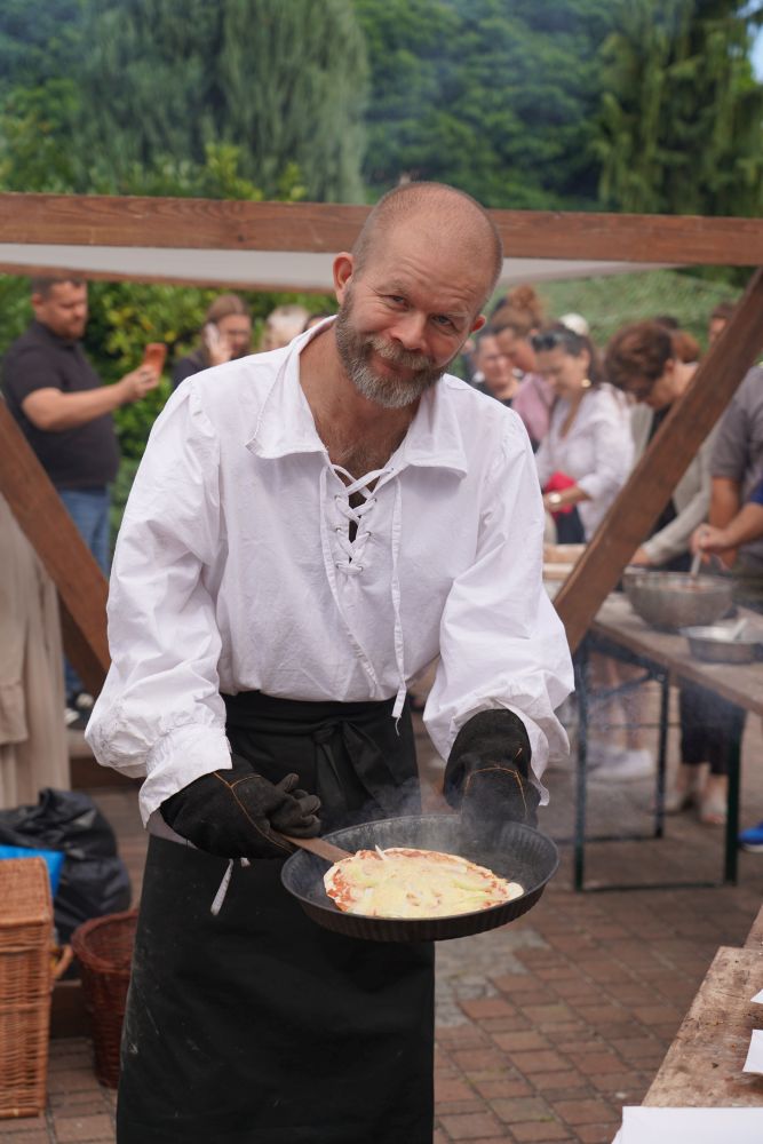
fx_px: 1811
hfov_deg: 23.8
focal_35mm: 57
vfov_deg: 35.0
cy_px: 572
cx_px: 382
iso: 100
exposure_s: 1/500
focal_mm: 57
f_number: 4.5
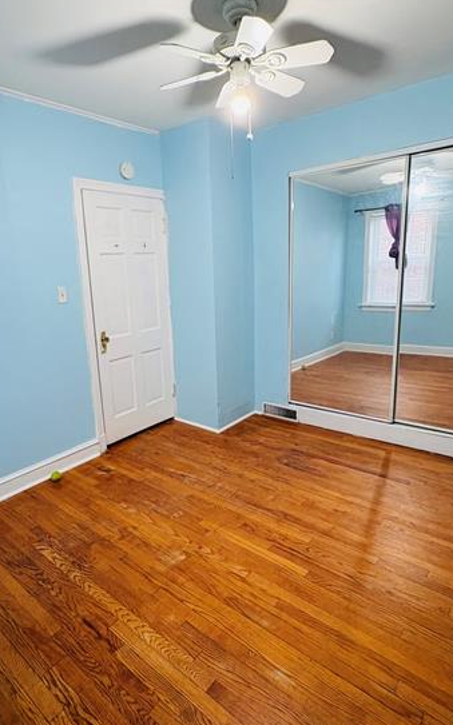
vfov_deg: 82.3
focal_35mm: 21
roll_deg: +2.3
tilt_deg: -9.9
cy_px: 350
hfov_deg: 57.1
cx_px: 203
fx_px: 415
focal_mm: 2.22
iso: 200
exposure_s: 1/60
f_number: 2.2
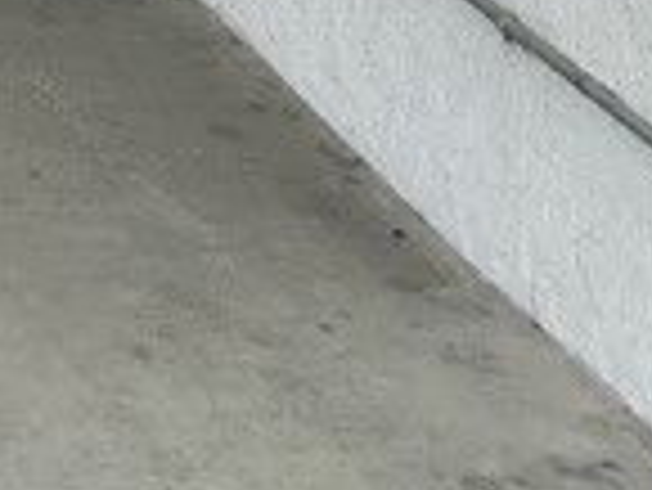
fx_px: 3186
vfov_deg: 7.3
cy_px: -1218
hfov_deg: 10.4
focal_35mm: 169
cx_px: -800
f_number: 1.7
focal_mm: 5.24
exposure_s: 1/288
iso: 50
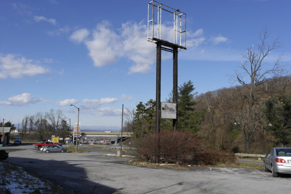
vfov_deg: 42.3
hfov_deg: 60.3
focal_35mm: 31
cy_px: 94
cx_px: 145
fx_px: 251
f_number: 7.1
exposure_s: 1/400
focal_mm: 20
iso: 100
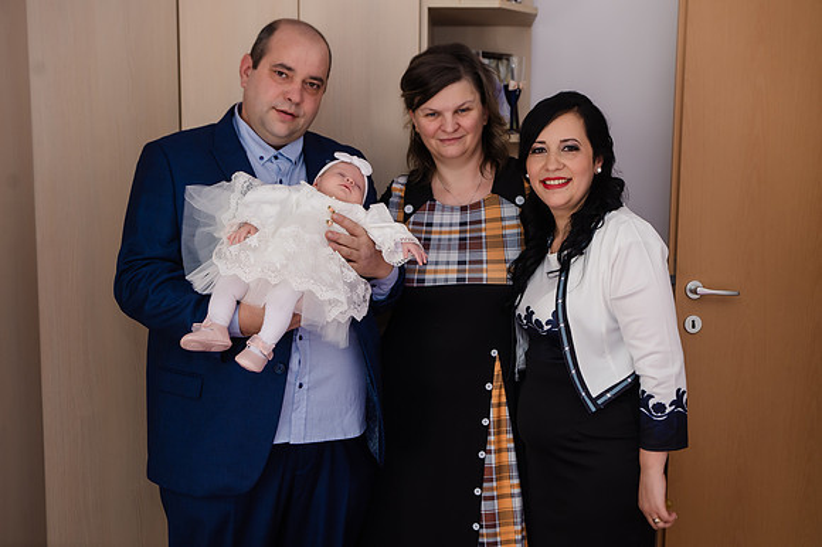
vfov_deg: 27.5
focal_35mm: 49
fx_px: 1117
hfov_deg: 40.4
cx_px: 419
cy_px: 267
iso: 400
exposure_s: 1/250
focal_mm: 45
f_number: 3.2
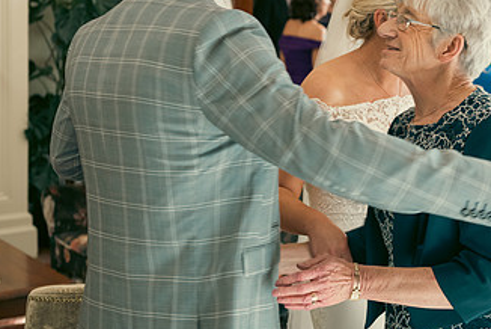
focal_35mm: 80
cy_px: 72
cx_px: 366
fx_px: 1092
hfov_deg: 25.1
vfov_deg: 17.0
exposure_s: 1/100
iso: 400
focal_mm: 45
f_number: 3.5
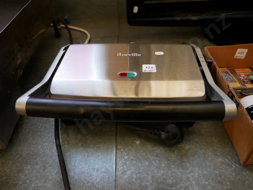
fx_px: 219
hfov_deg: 60.0
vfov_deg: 46.8
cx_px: 126
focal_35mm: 30
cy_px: 95
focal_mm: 15
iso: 400
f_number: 4
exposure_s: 1/60
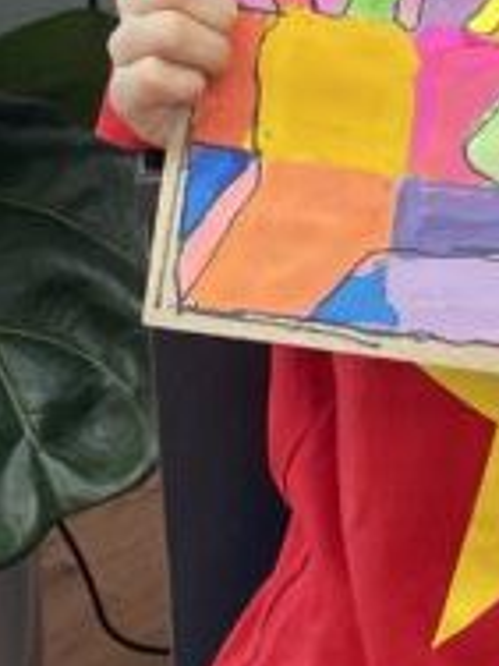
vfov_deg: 13.8
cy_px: -379
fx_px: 2556
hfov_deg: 11.0
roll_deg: +2.6
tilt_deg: -15.5
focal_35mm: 133
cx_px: 527
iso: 80
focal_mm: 5.1
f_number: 1.6
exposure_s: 1/121
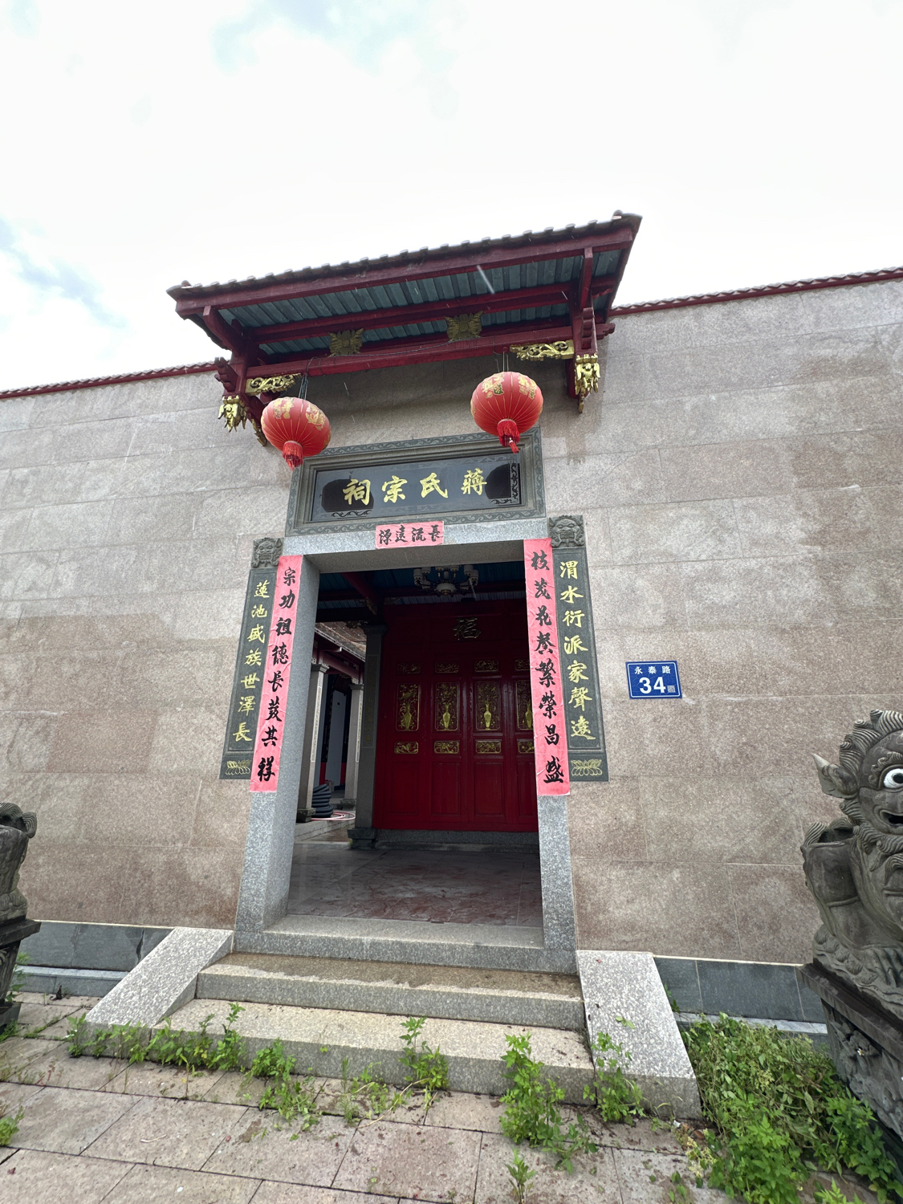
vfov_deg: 102.1
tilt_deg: +19.3
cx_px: 452
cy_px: 602
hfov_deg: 85.7
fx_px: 487
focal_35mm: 14
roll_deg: -1.0
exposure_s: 1/282
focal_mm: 2.22
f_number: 2.2
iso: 40
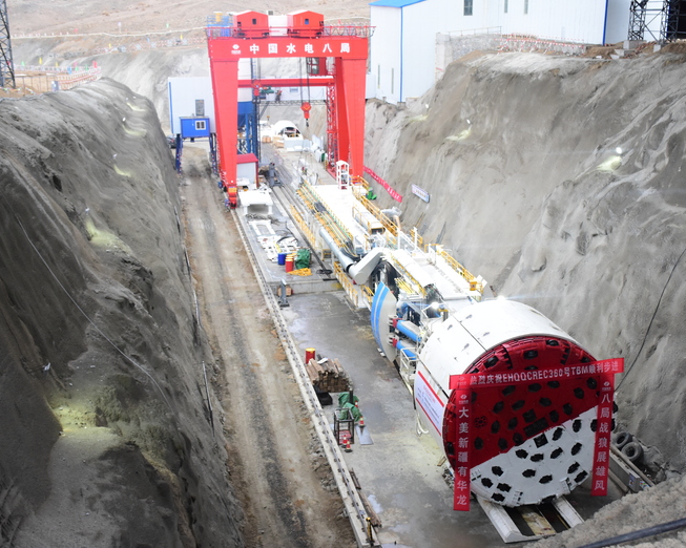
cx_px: 357
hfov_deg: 39.9
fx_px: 945
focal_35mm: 47
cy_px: 271
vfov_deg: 32.3
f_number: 4
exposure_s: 1/40
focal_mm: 27
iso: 1250
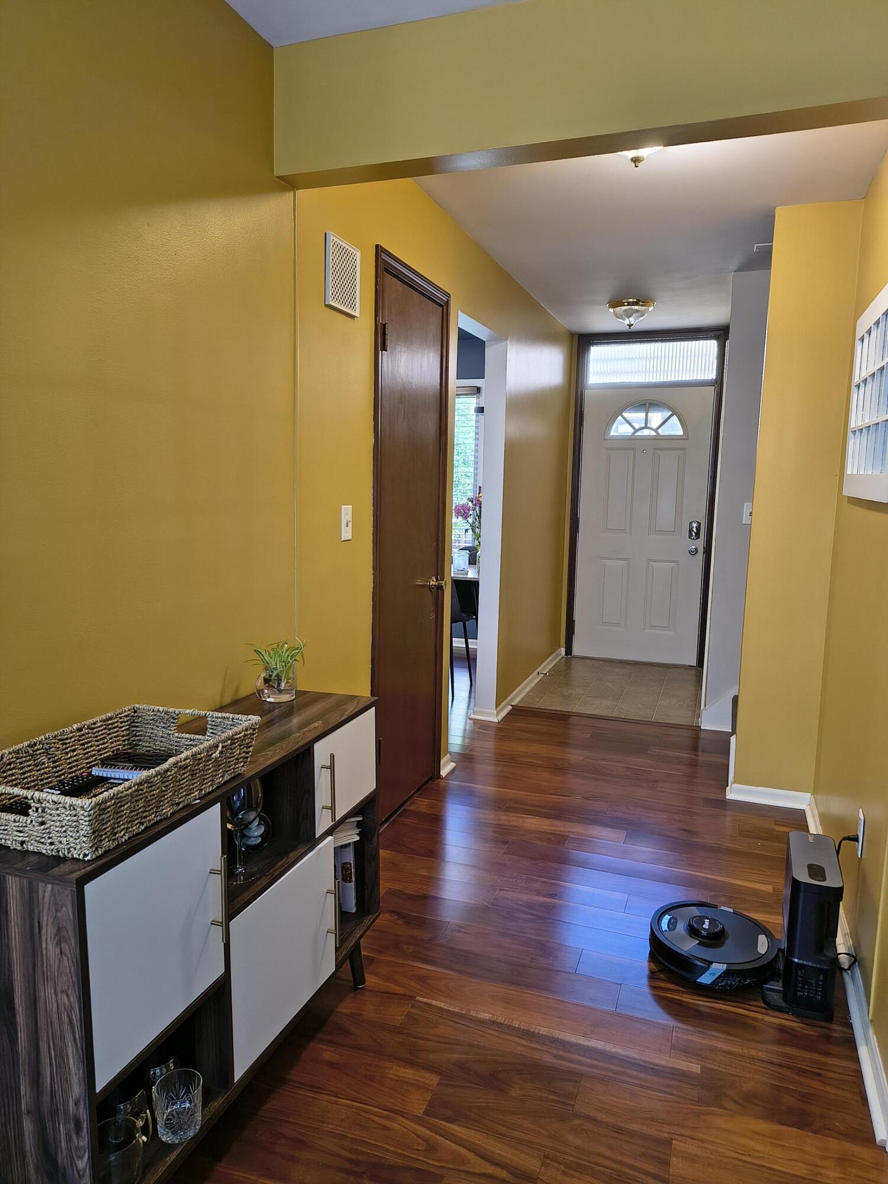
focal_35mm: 24
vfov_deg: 71.6
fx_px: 821
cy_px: 592
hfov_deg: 56.8
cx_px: 444
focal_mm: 5.56
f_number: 1.8
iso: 668
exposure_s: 1/120
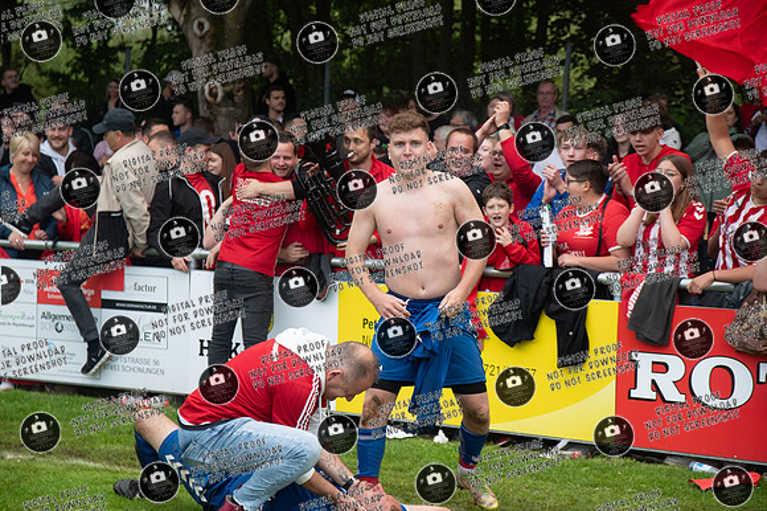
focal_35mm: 105
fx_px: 2236
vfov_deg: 13.0
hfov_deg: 19.5
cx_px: 384
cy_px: 256
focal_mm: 70
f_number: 4
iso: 560
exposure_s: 1/500
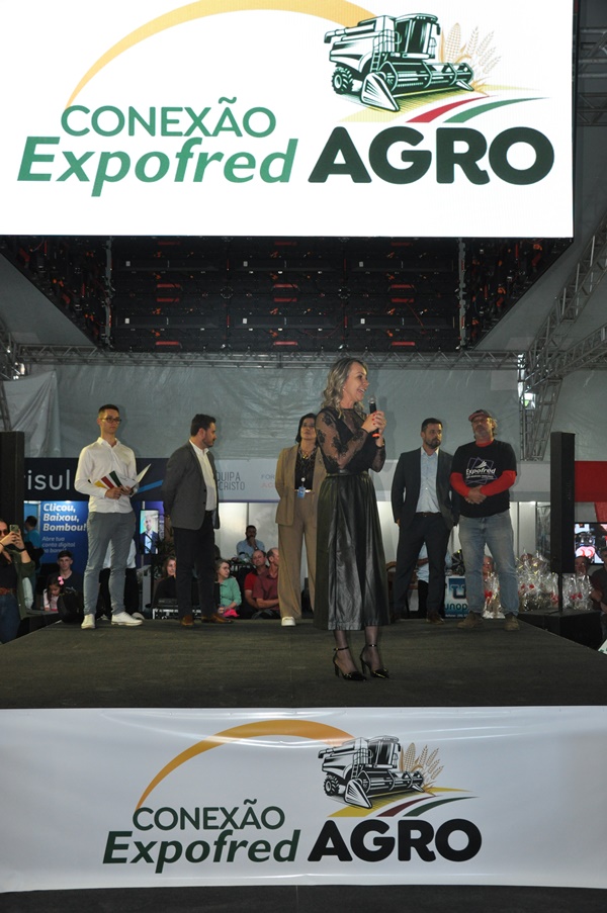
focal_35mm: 38
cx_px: 304
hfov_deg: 35.4
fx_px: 951
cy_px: 456
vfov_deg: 51.3
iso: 800
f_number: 4
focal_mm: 25
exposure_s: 1/100
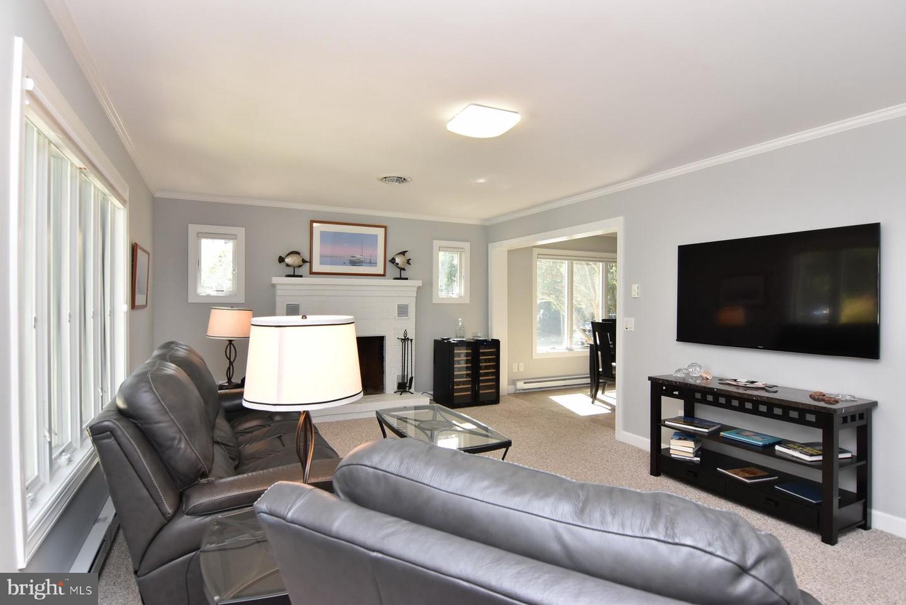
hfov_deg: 90.0
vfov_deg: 67.5
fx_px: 453
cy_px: 302
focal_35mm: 18
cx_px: 453
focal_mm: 12
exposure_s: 1/100
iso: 800
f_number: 7.1
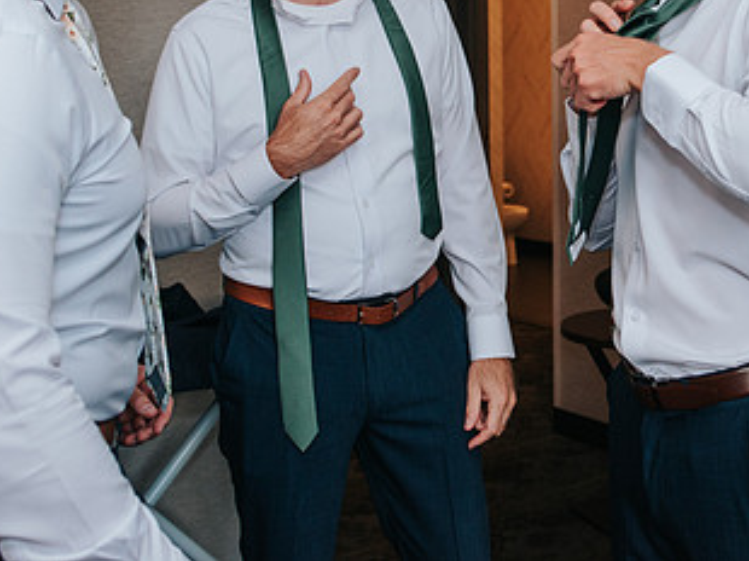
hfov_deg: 35.2
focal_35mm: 54
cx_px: 510
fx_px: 1168
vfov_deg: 26.4
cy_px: 96
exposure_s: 1/250
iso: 400
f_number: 2.8
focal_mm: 20
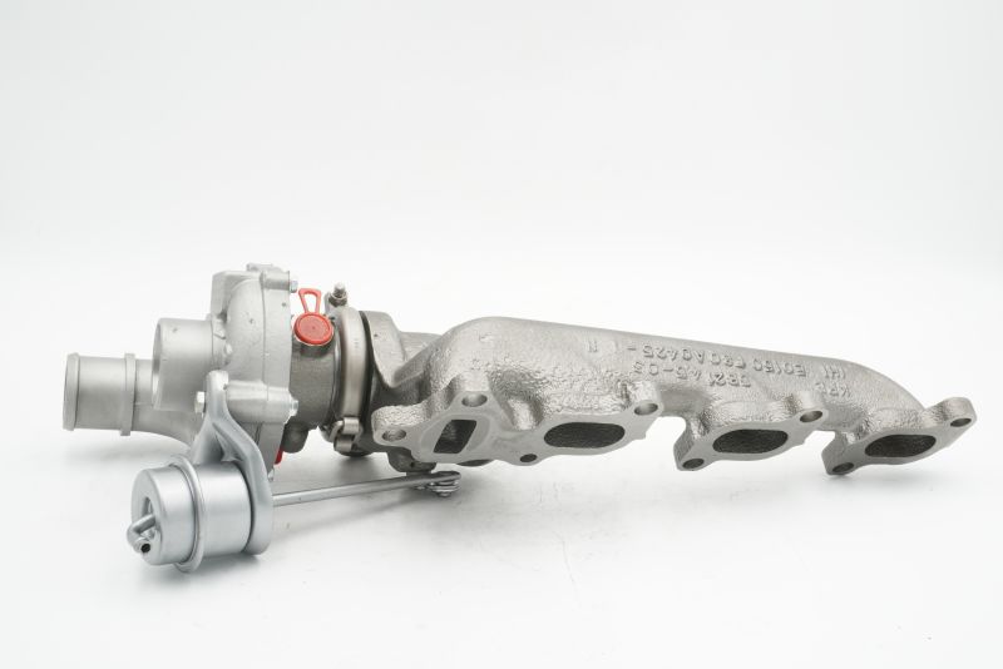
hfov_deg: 44.9
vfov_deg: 30.9
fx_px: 1212
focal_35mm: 44
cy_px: 334
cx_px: 502
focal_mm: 29
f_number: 16
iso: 100
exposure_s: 1/3
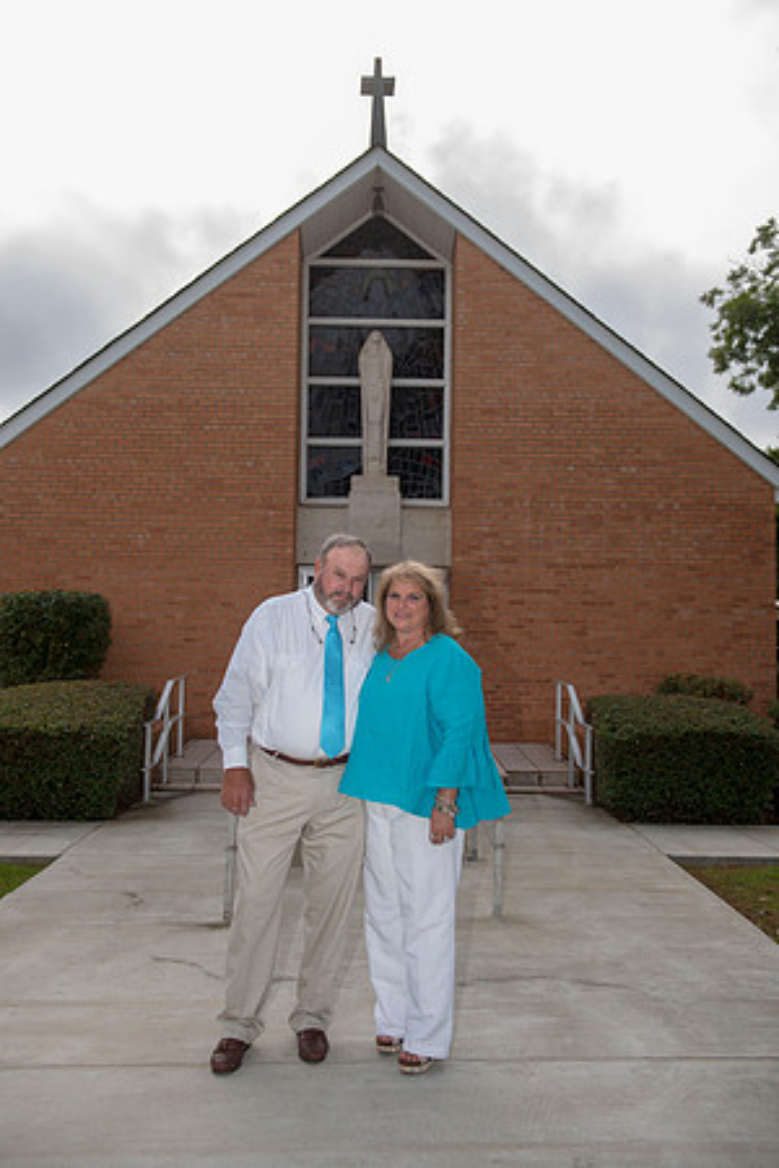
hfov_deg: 41.1
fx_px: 1039
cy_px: 584
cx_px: 390
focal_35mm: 32
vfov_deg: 58.7
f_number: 4.5
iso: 64
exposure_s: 1/250
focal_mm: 32
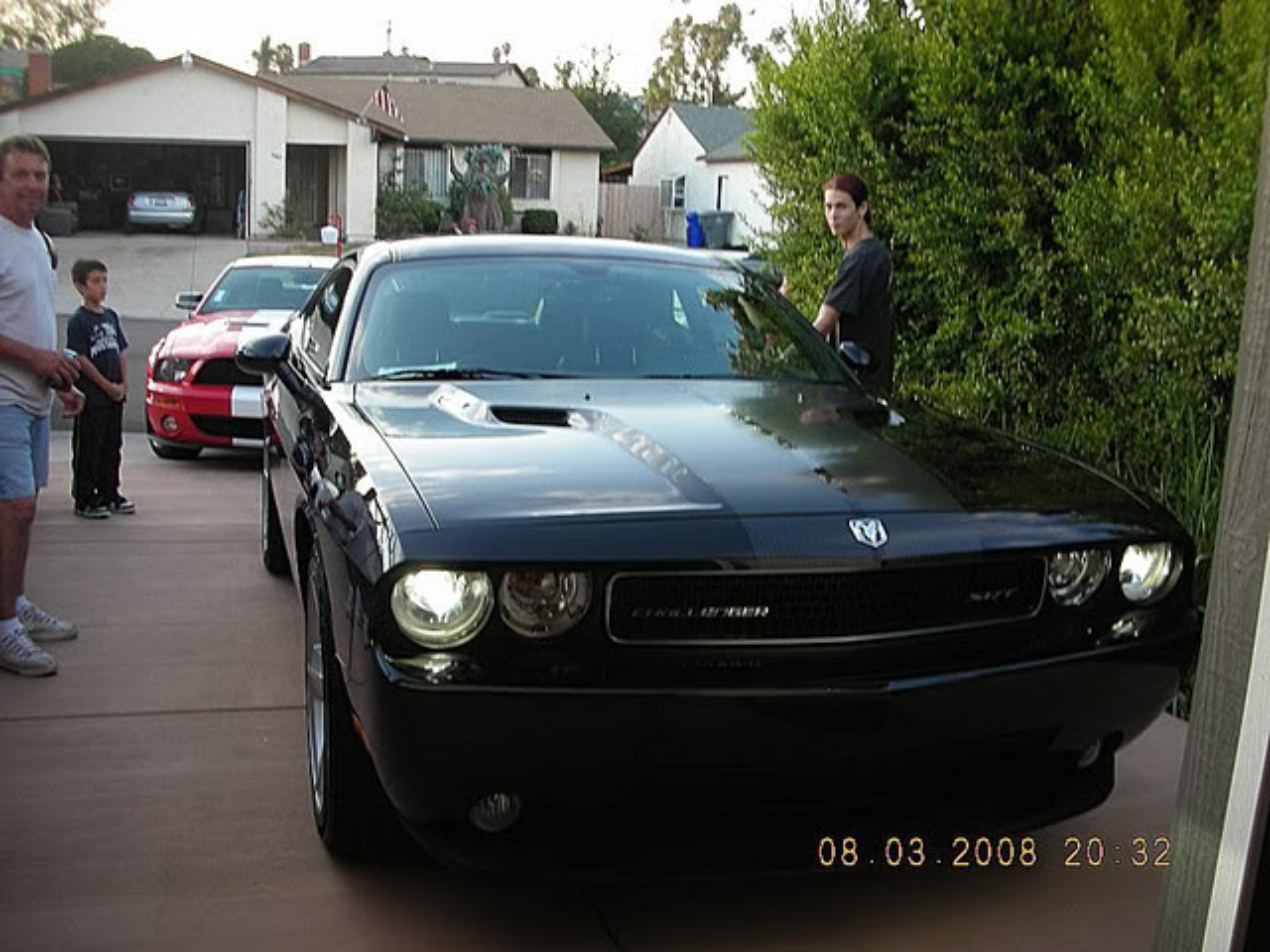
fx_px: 1284
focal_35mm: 35
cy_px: 476
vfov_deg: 40.7
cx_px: 635
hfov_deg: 52.6
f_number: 3
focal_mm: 5.8
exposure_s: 1/45.1
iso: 50
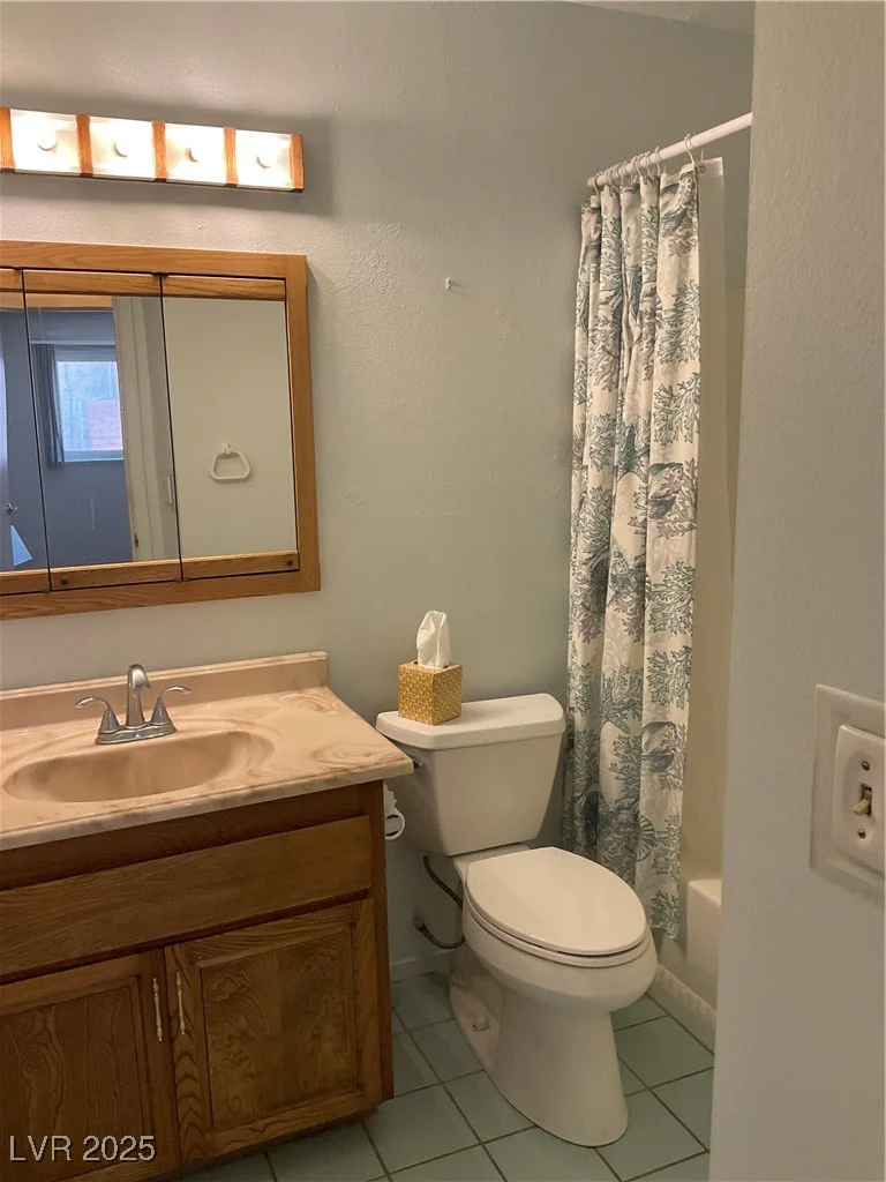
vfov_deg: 61.7
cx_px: 443
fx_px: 990
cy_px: 591
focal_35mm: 29
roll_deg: +1.0
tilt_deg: -11.5
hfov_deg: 48.2
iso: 100
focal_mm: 3
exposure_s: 1/60
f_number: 1.8
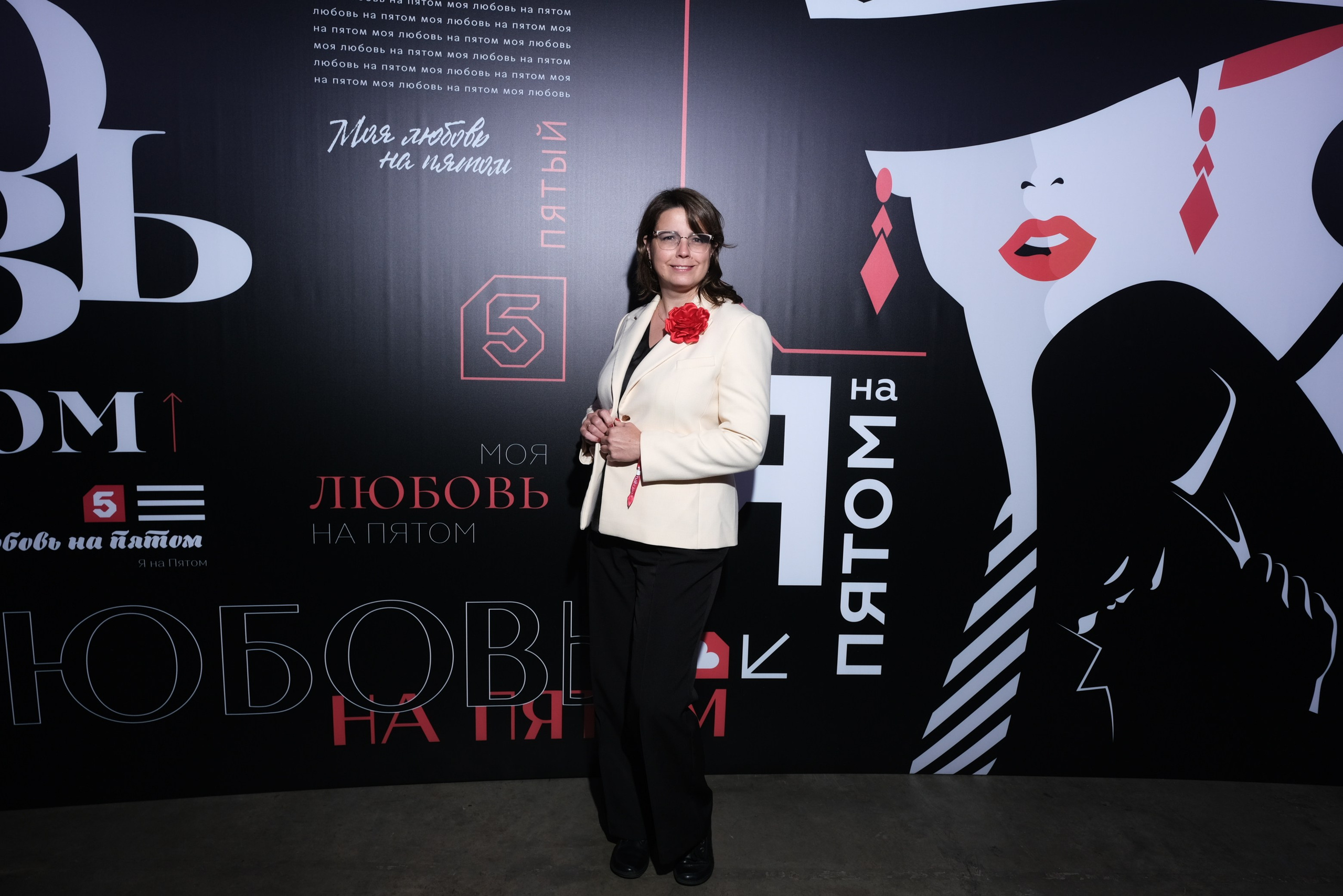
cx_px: 672
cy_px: 448
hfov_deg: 73.7
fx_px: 895
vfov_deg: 53.1
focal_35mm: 24
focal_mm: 16
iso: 400
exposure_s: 1/125
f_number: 5
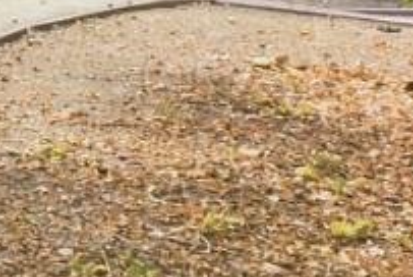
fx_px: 1356
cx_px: -895
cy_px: -222
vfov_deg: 10.9
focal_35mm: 118
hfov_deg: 10.5
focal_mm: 16
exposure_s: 1/125
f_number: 11
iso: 320
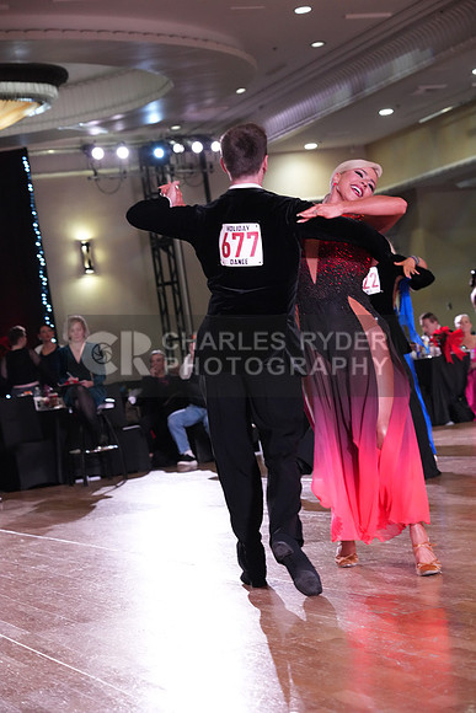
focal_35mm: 76
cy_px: 356
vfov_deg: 26.6
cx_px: 238
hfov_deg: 18.0
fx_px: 1506
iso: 5000
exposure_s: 1/320
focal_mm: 76
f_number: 5
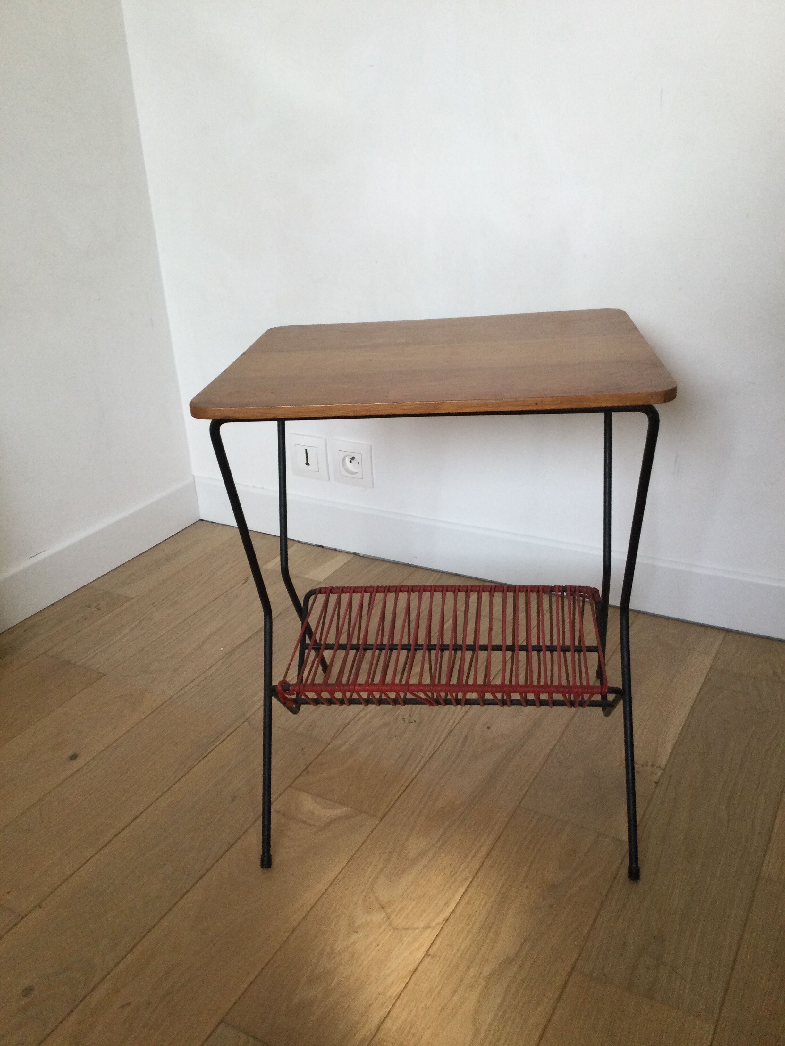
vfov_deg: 58.4
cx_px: 392
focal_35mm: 31
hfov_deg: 45.4
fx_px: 937
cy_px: 523
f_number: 2.4
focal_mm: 3.3
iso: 40
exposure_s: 1/33
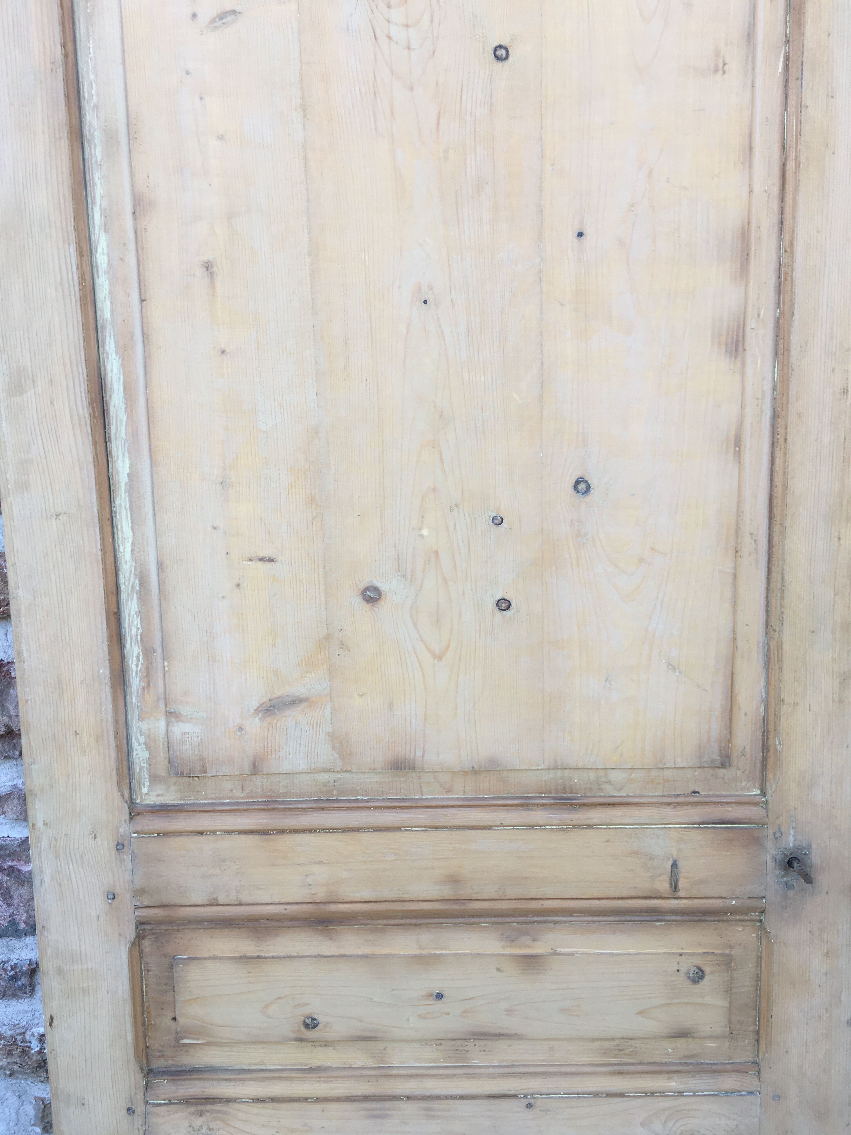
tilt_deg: -13.9
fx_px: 951
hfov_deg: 48.2
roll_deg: +1.4
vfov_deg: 61.7
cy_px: 568
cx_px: 426
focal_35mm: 29
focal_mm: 4.15
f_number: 2.2
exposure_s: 1/228
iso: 25
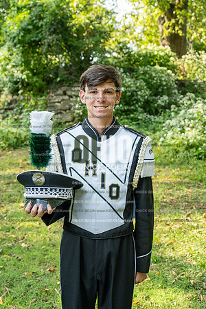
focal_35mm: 52
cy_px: 154
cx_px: 103
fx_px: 446
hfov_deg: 26.0
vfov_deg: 38.2
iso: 1250
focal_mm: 52
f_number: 5.6
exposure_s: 1/800
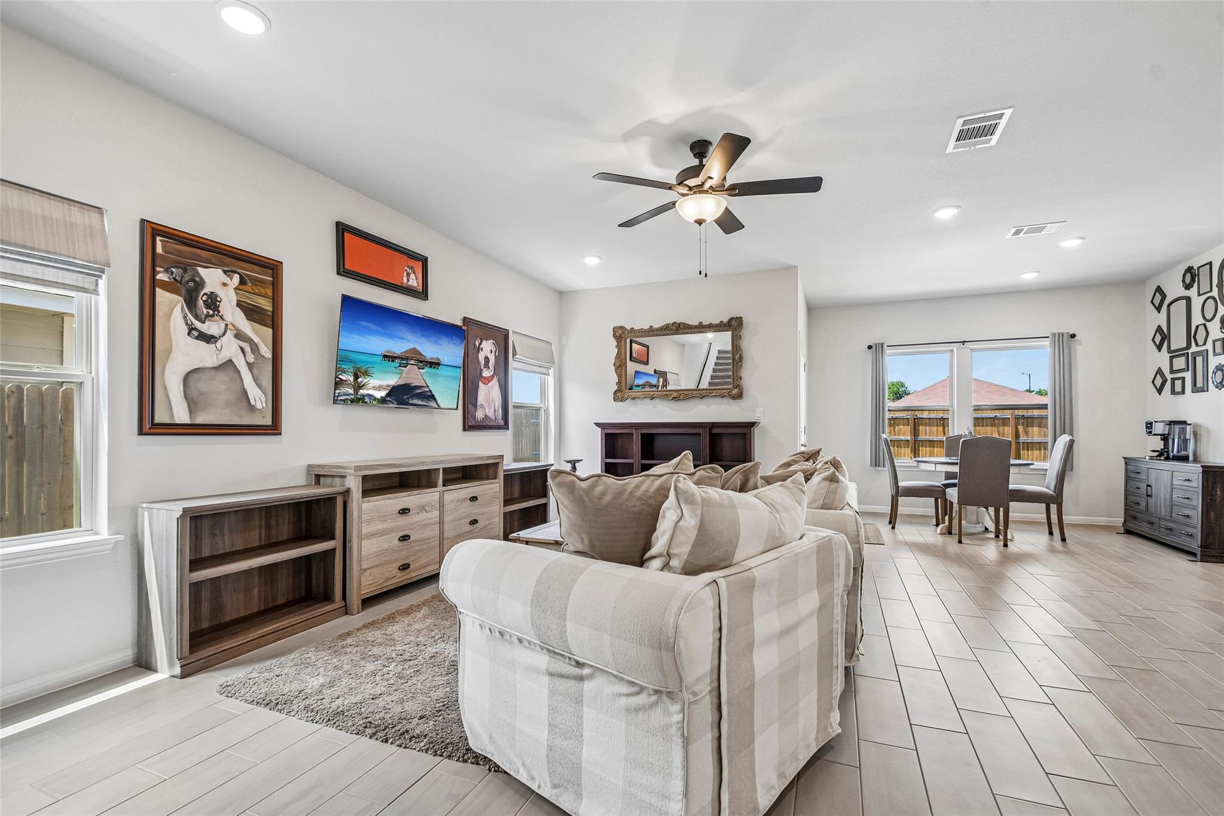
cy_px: 408
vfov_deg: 77.3
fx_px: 510
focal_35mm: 15
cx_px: 612
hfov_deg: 100.4
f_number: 8
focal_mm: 10
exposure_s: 1/10
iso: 400
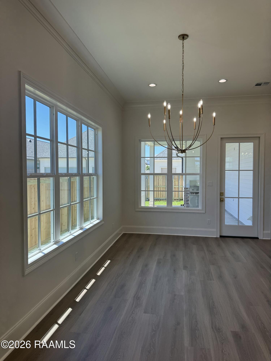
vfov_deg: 71.6
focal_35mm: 24
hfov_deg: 56.8
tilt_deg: -1.5
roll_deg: -0.9
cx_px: 136
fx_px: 251
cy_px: 180
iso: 80
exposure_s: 1/553
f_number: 1.78
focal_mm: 6.76
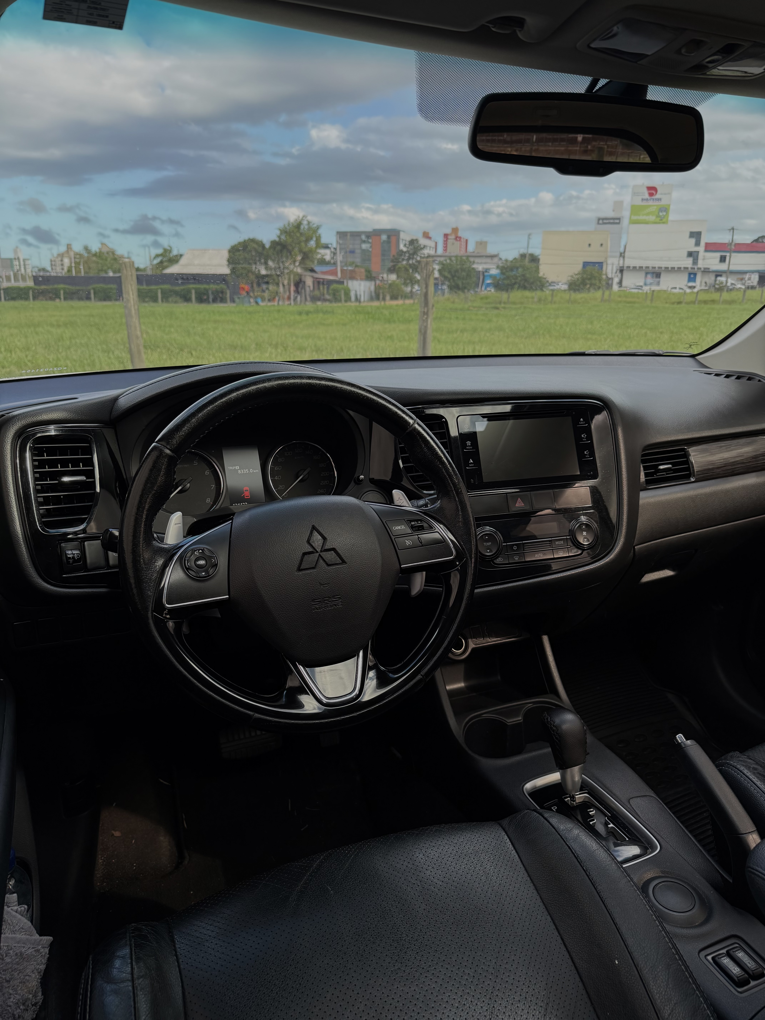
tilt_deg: -17.2
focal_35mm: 24
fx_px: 707
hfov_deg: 56.8
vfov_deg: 71.6
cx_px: 382
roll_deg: -1.2
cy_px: 510
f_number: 1.78
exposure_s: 1/243
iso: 200
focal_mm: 6.76
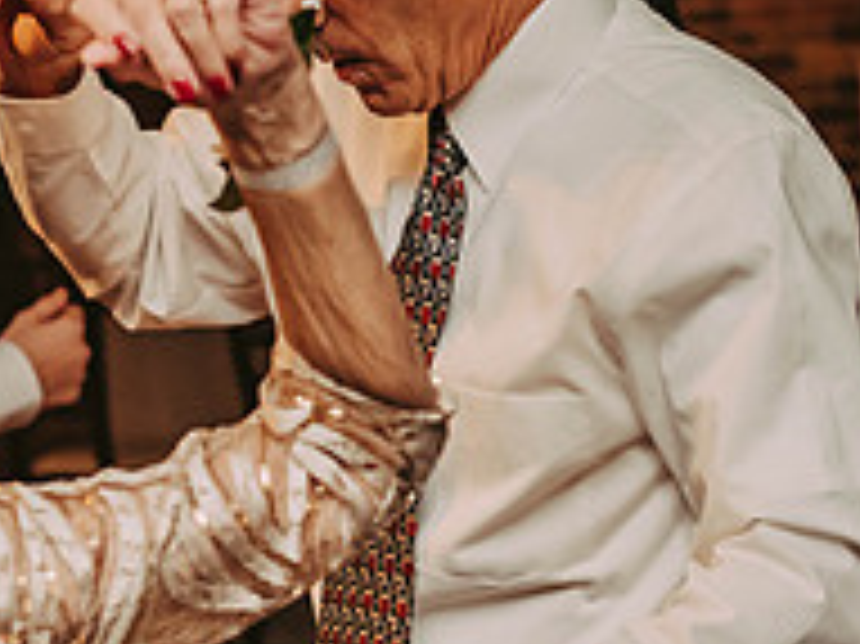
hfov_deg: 13.5
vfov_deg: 10.2
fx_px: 3625
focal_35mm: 146
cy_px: 327
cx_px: 455
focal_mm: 50
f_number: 3.2
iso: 2000
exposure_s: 1/200
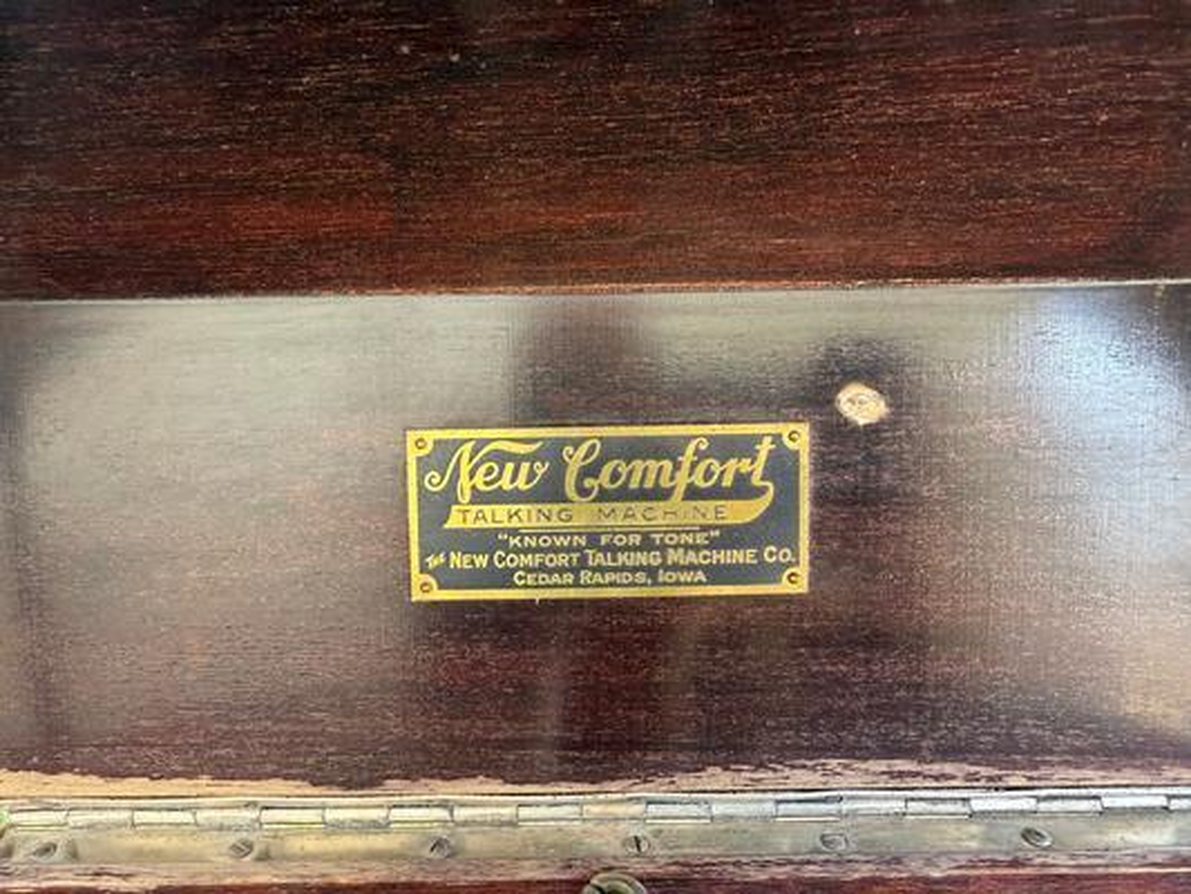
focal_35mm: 24
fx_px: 826
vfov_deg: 56.8
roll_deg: -1.0
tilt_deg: -24.6
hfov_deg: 71.6
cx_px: 596
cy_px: 447
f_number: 2.2
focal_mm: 2.22
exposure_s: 1/99
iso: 200
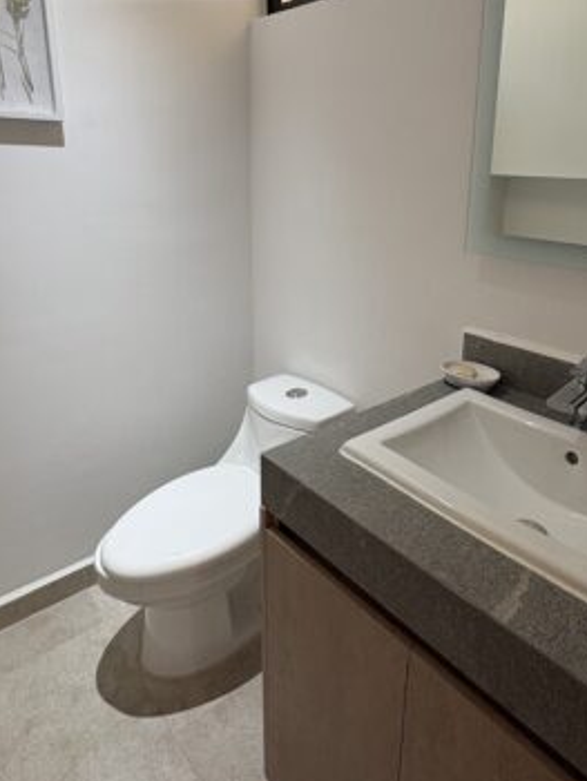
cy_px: 306
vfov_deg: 70.7
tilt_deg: -13.6
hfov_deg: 56.4
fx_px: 542
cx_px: 353
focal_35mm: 24
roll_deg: -1.8
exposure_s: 1/99
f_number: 2.2
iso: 200
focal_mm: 2.22
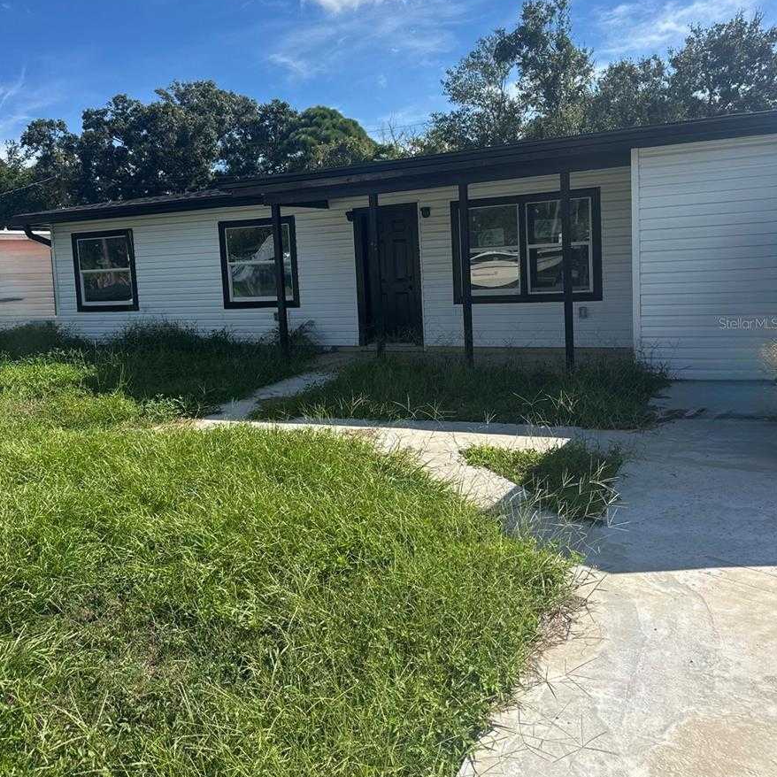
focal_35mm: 29
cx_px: 383
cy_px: 323
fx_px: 736
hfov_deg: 55.6
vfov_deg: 55.3
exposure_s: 1/4608
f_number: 1.78
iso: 80
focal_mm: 6.76
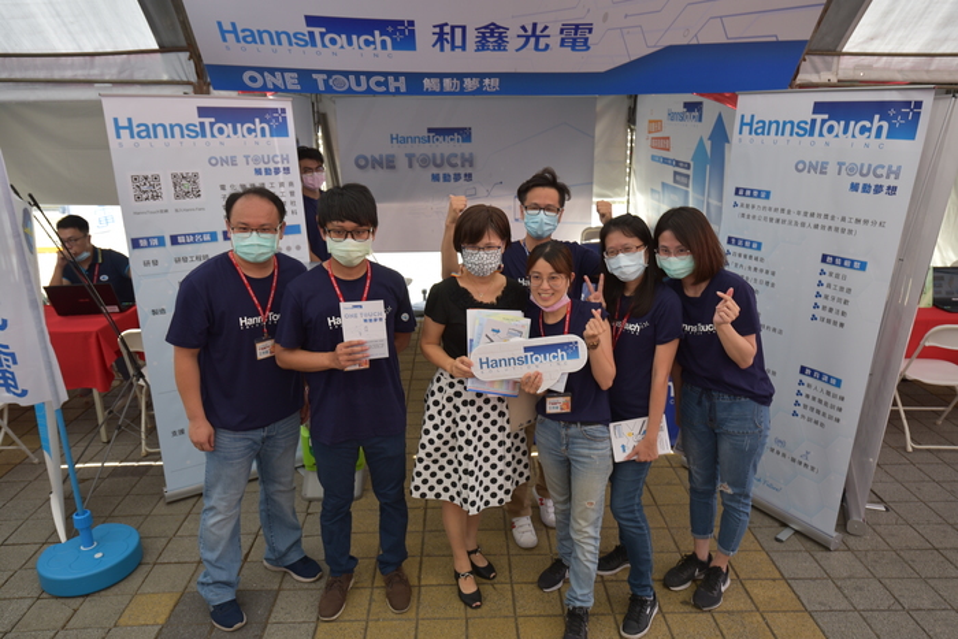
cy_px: 320
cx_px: 479
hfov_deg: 69.4
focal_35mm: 26
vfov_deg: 49.6
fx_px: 692
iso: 320
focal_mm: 26
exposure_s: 1/60
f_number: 5.6
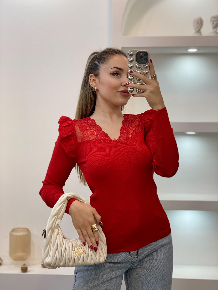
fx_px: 437
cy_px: 145
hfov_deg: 28.0
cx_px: 109
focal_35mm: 52
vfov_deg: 36.8
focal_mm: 6
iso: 80
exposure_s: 1/100
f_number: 2
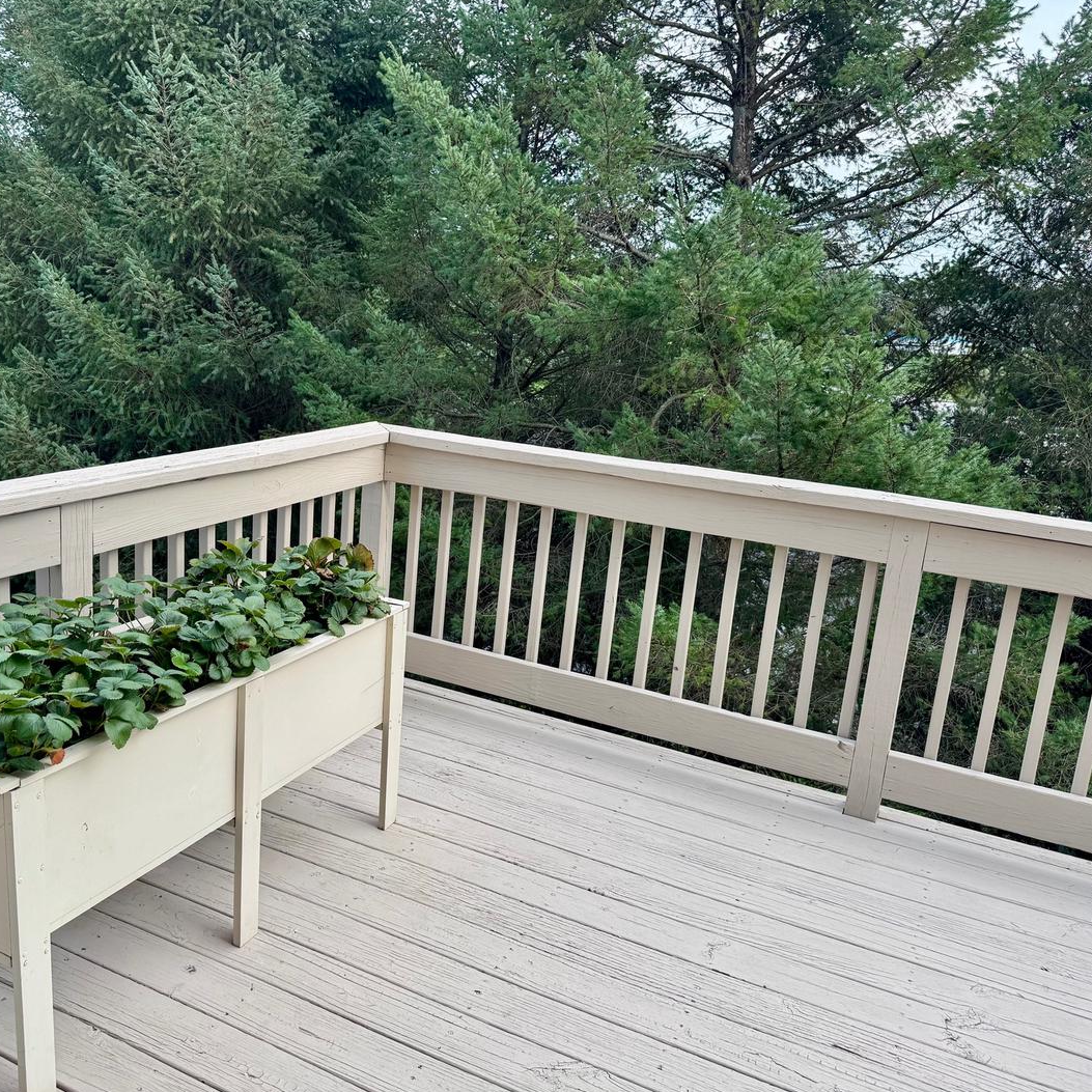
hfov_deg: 55.2
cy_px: 535
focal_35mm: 29
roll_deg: -4.0
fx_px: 1035
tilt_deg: -13.2
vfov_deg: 55.6
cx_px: 436
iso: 80
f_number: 1.78
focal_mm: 6.76
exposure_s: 1/633
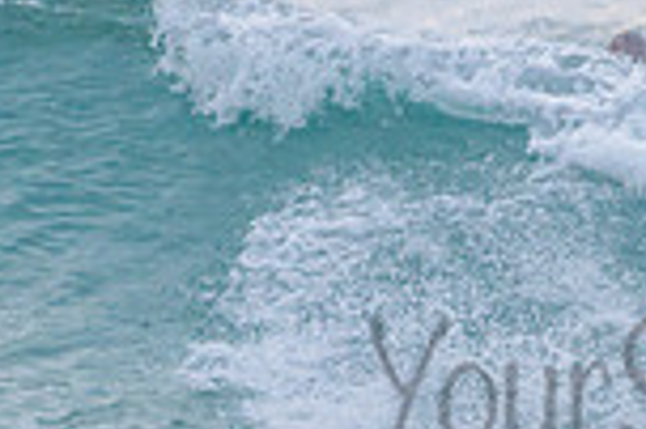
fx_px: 41908
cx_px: 770
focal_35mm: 2338
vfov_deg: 0.6
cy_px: 331
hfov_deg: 0.9
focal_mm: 500
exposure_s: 1/1600
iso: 800
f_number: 5.6
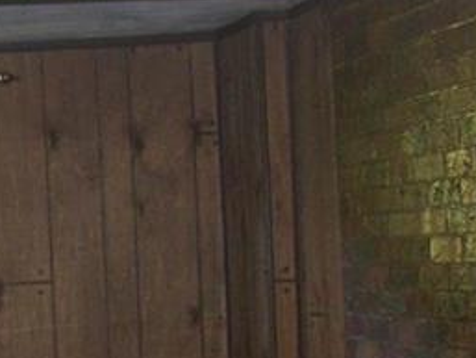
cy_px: 519
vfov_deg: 10.1
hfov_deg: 13.1
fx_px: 1967
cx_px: -222
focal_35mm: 143
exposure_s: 1/60
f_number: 2.7
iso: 200
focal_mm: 6
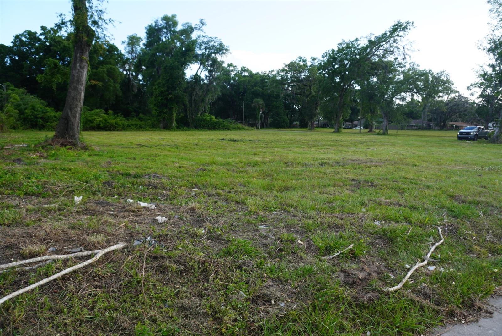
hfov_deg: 73.7
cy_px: 168
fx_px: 335
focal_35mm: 24
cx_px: 251
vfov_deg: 53.2
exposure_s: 1/125
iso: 100
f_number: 5
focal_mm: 16
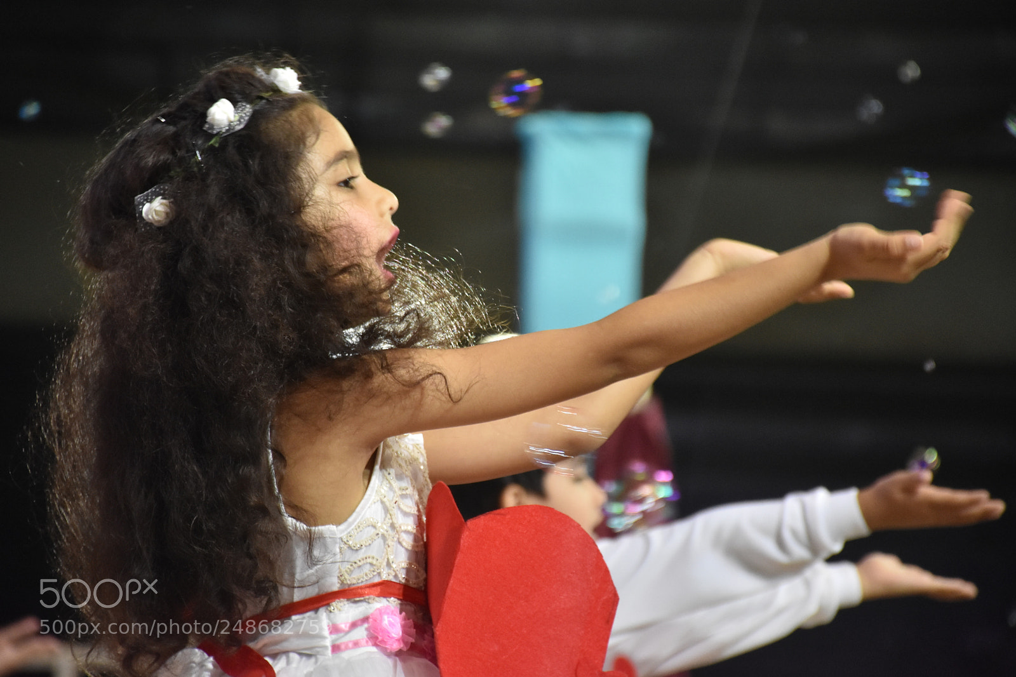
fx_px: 5502
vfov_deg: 7.0
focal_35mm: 195
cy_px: 338
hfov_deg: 10.6
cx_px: 508
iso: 1600
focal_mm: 130
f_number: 5.6
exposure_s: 1/60
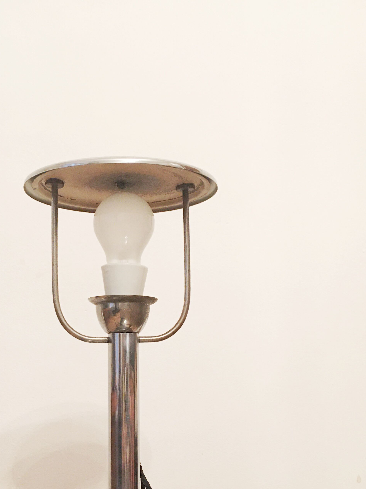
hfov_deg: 31.3
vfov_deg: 40.5
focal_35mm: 46
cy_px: 345
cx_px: 125
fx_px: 649
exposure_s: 1/17
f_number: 2.2
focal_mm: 4.15
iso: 100
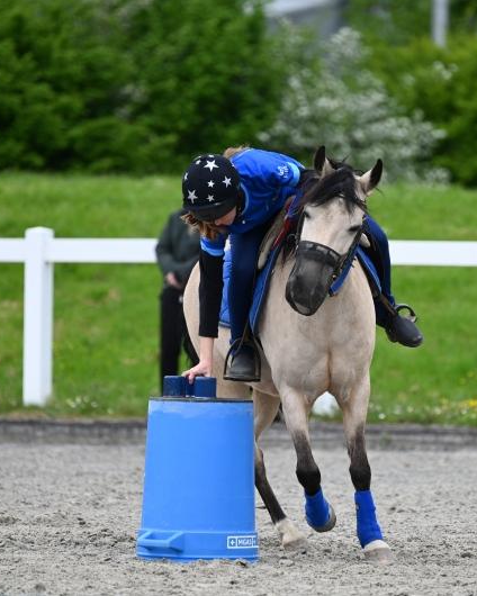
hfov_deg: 3.6
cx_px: 307
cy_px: 298
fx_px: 7500
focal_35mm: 425
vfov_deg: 4.6
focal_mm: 300
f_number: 5.3
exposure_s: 1/1250
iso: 500
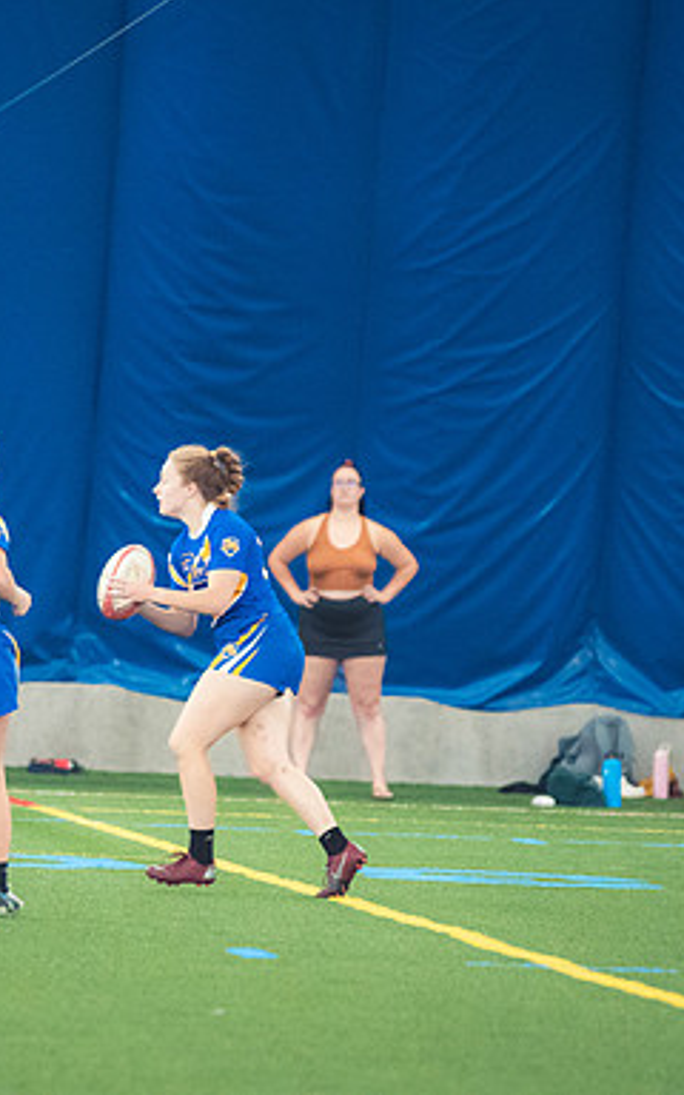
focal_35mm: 462
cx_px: 125
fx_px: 13780
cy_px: 548
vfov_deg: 4.5
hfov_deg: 2.8
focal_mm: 200
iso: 6400
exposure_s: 1/320
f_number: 2.8
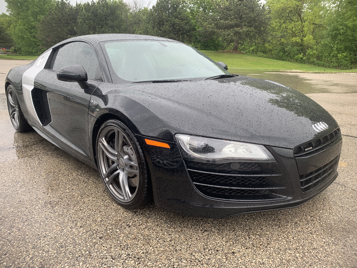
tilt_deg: -17.0
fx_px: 268
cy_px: 134
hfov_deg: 67.3
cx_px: 178
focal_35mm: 26
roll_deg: +1.2
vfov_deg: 53.1
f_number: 1.8
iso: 25
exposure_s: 1/181
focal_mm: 4.25
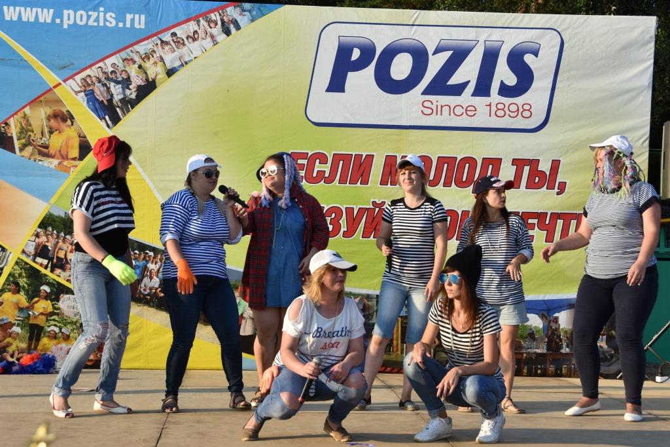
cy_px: 224
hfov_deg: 29.2
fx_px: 1284
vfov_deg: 19.7
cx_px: 335
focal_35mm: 69
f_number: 8
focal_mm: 46
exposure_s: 1/500
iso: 280
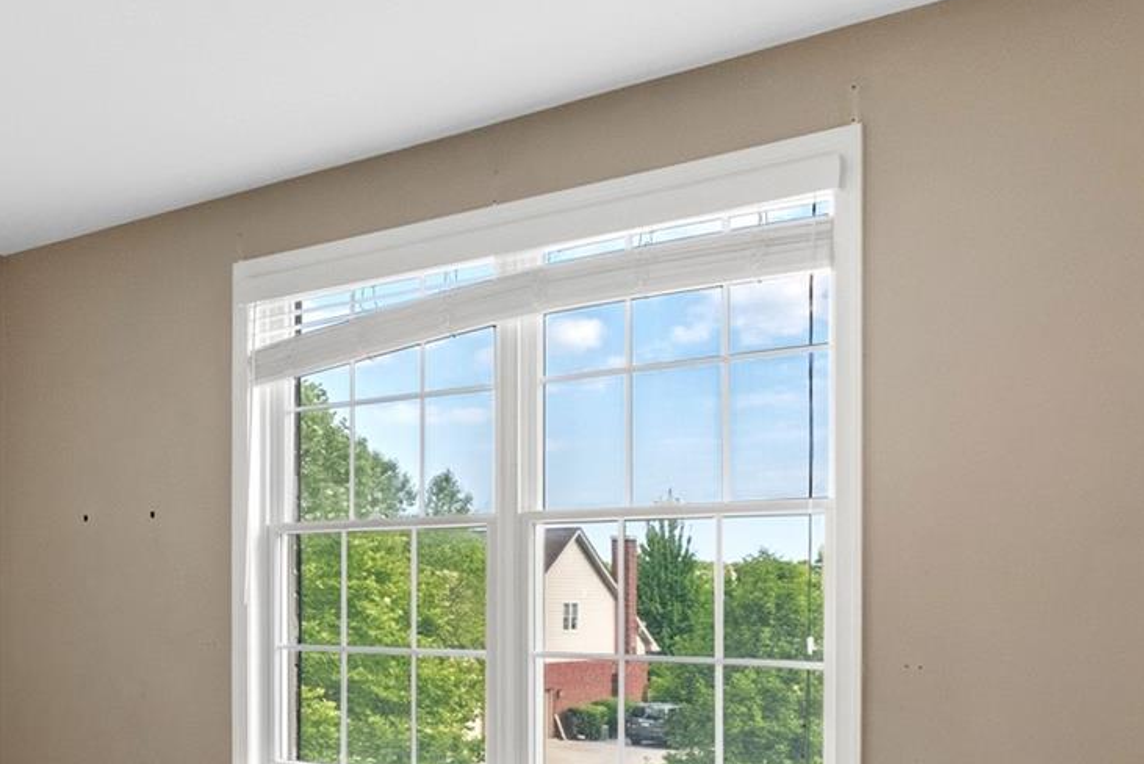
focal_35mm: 42
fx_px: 1335
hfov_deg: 41.9
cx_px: 74
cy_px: 618
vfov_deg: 31.1
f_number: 8
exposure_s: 1/4
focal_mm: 10
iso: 1250
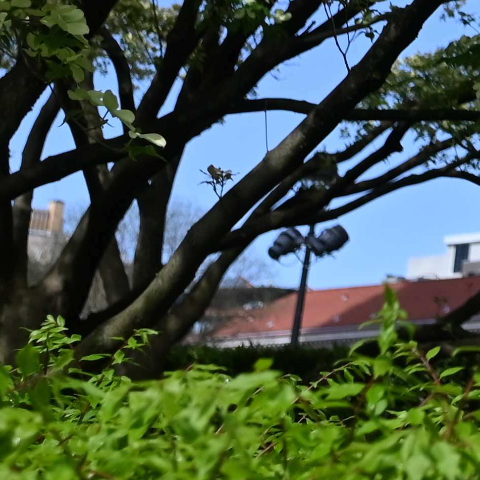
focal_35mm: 162
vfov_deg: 9.9
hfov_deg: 9.6
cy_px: -505
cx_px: 1140
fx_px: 2541
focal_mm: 30
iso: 320
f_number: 4
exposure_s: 1/8000
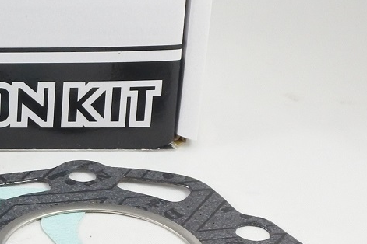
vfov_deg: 11.1
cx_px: -222
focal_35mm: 123
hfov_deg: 15.1
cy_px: 28
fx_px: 1254
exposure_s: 1/125
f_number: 4
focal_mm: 12.8
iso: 500
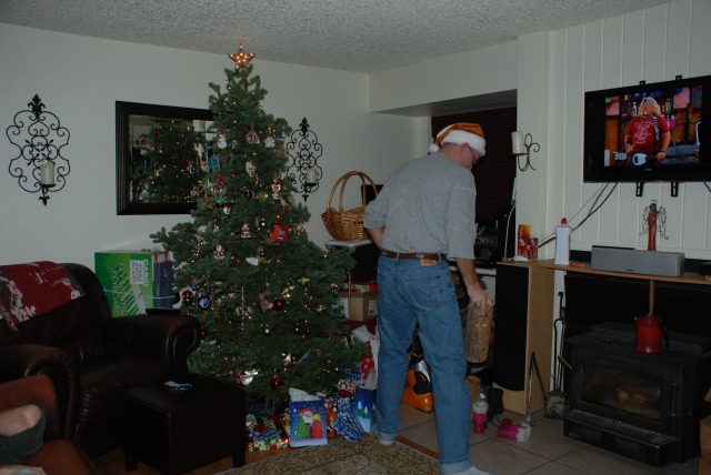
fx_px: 652
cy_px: 238
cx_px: 356
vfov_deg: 40.0
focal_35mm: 33
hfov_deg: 57.2
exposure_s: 1/60
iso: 200
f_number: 3.8
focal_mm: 22
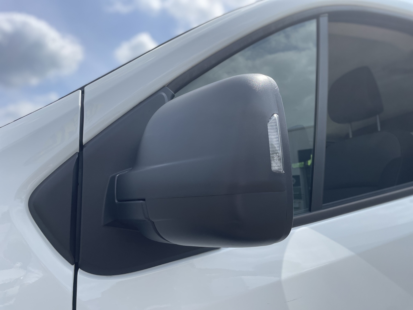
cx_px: 206
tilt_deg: +7.9
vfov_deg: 53.1
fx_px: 310
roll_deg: -1.0
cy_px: 155
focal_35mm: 26
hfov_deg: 67.3
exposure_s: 1/3205
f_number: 1.6
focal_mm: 4.2
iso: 50
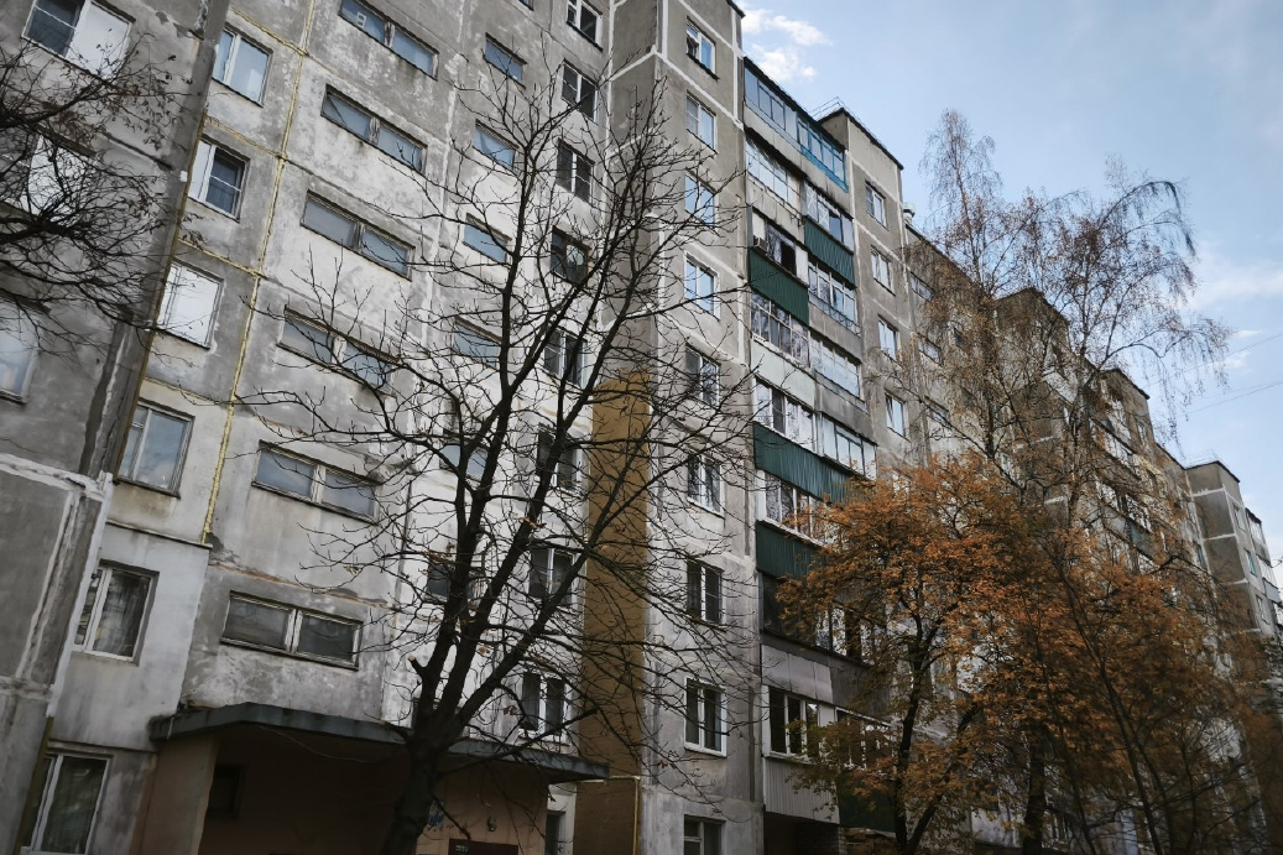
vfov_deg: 43.6
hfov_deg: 61.9
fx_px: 1069
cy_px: 392
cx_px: 662
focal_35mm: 30
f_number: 1.7
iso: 80
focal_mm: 5.35
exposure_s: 1/705
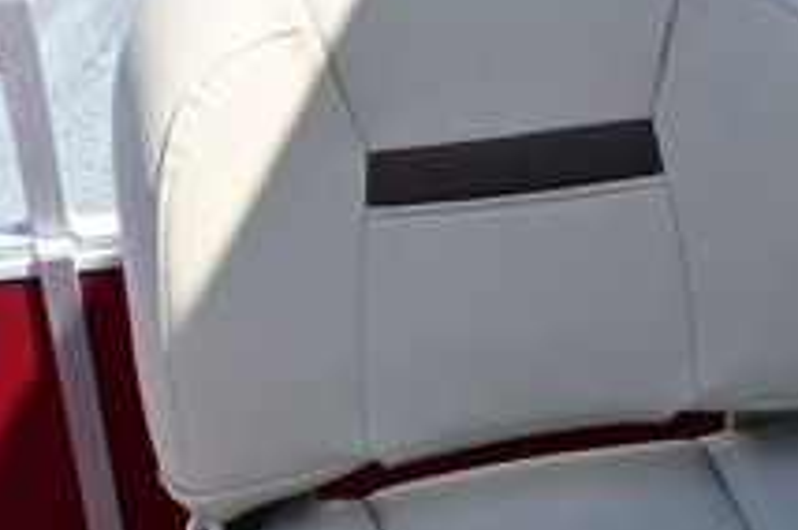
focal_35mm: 115
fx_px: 2545
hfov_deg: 17.2
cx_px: 887
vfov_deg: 11.1
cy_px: 937
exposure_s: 1/160
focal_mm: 16
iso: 100
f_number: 6.3
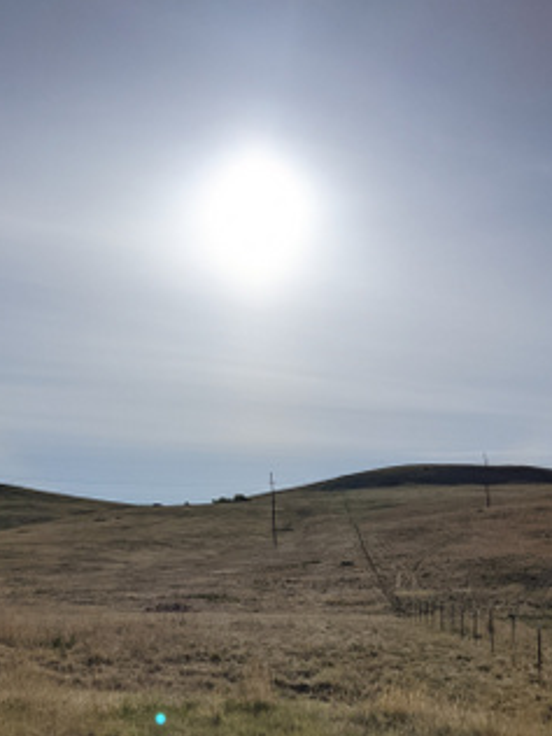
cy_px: 494
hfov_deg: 34.9
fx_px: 872
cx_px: 200
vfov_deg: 45.1
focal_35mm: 41
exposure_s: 1/23256
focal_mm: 4.38
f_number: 1.73
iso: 76
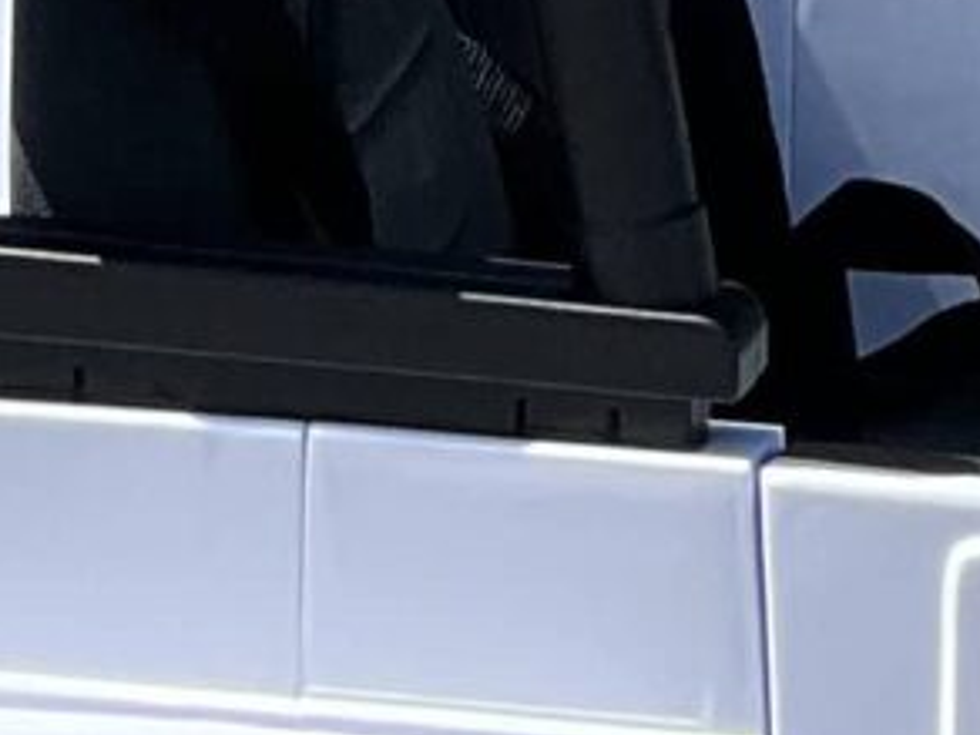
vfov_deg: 2.2
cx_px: 1389
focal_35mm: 674
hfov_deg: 2.9
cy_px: -238
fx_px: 19081
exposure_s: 1/449
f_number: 2.8
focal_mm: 9
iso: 32
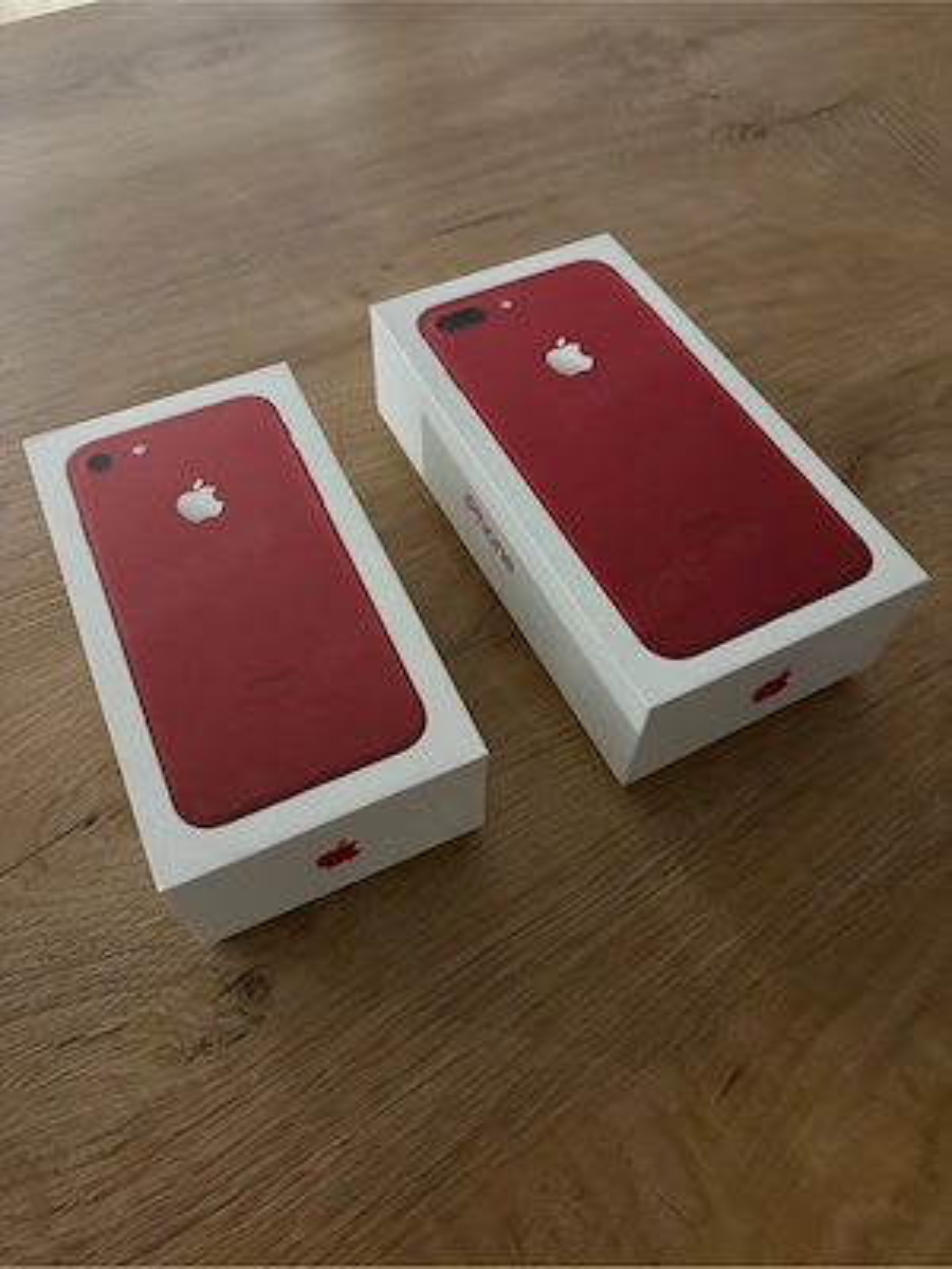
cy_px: 634
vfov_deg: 67.3
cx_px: 476
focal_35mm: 26
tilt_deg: -57.6
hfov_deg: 53.1
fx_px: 953
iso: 800
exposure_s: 1/25
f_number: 1.6
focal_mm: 5.96
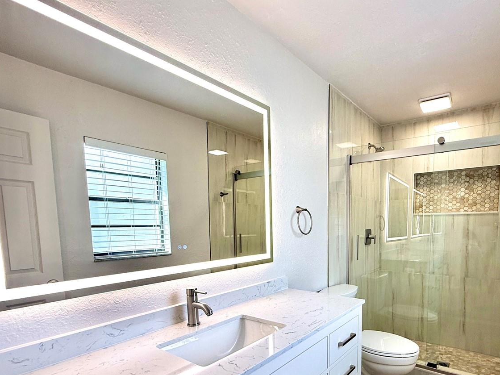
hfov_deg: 80.5
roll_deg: +0.3
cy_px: 254
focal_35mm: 20
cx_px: 306
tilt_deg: -5.5
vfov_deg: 64.1
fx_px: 289
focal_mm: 2.22
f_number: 2.2
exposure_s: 1/137
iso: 64
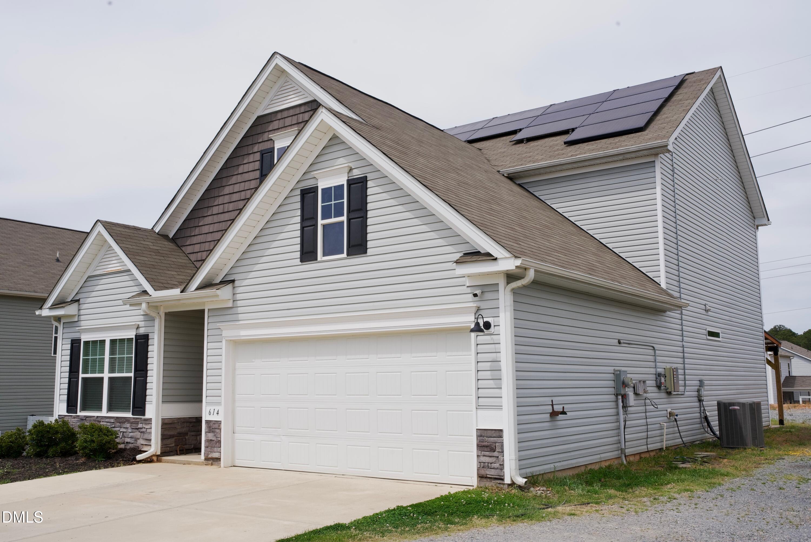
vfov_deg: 37.9
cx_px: 406
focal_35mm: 35
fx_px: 789
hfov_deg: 54.4
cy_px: 271
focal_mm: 35
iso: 640
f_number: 16
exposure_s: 1/320
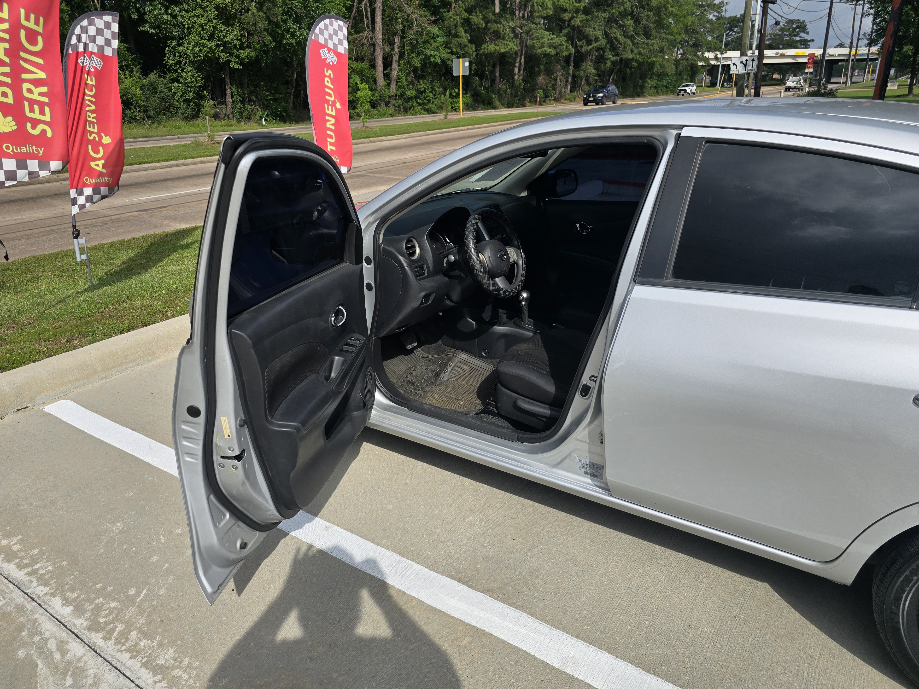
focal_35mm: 24
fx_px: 637
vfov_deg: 56.8
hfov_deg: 71.6
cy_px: 355
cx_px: 441
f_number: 1.7
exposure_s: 1/1036
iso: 12
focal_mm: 6.3
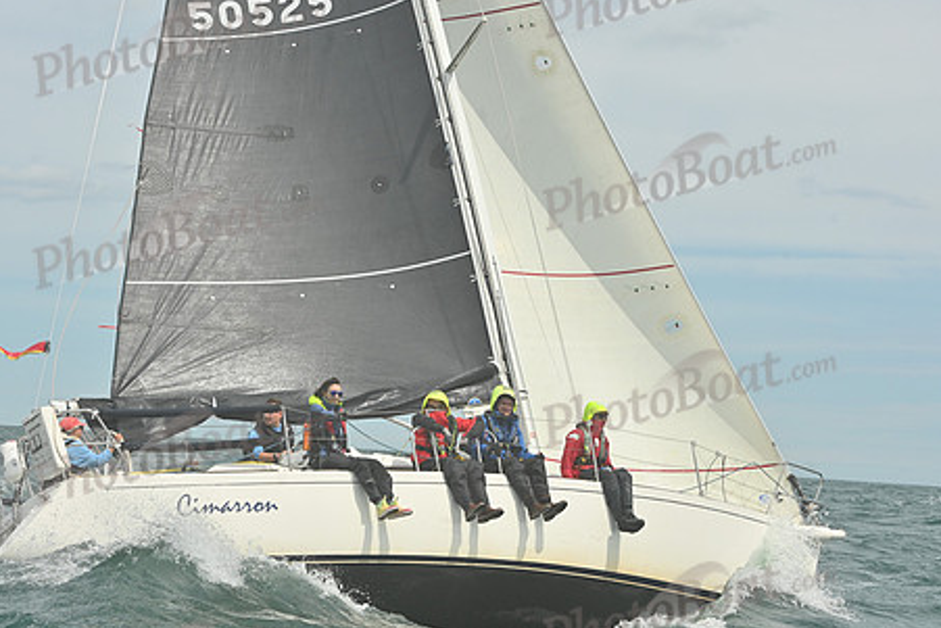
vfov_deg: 15.2
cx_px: 436
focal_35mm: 90
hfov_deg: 22.6
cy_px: 314
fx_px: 2353
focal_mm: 70
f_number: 11
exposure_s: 1/1250
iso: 320
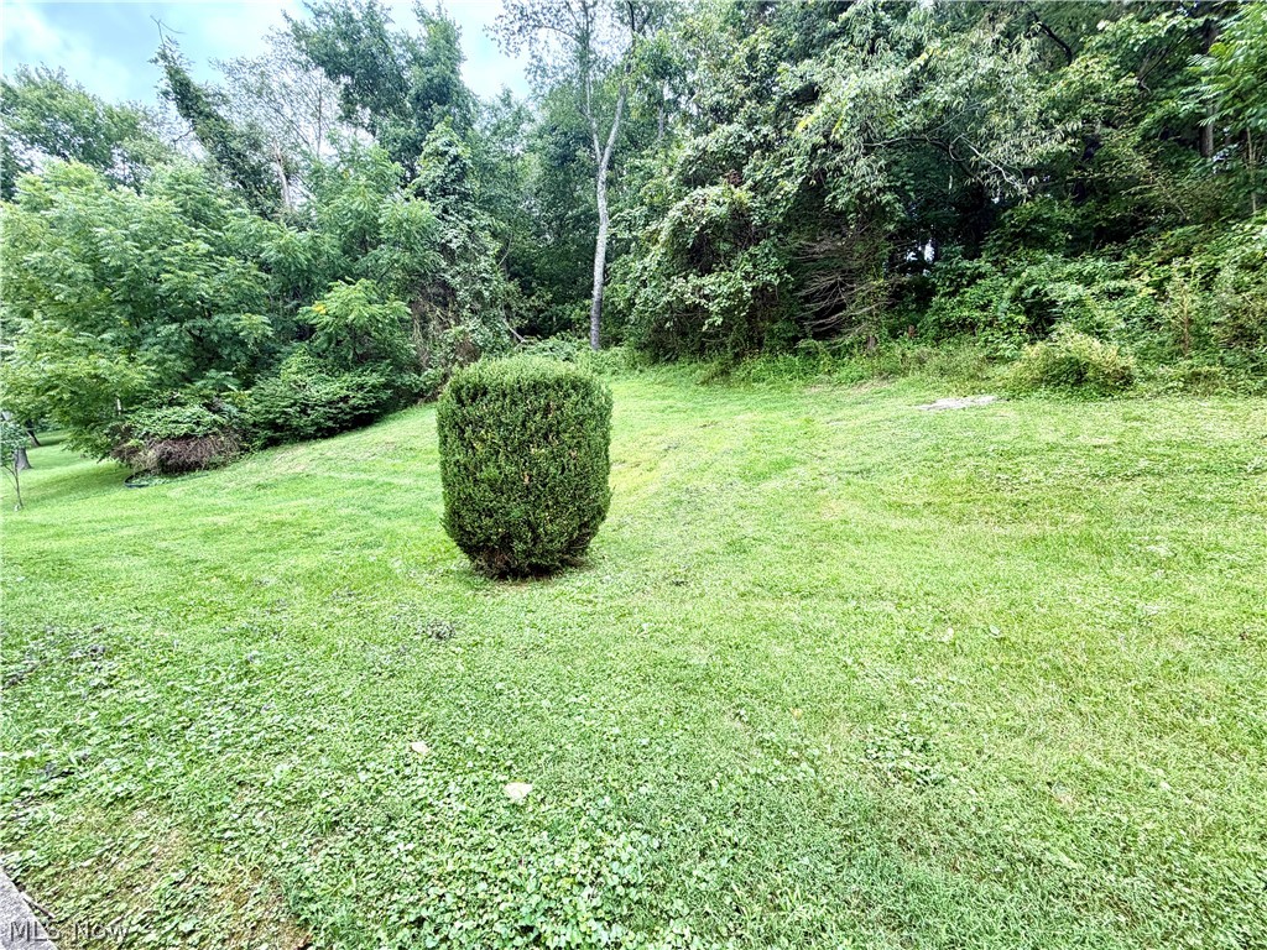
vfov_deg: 85.7
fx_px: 512
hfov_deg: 102.1
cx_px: 634
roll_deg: -1.4
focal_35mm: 14
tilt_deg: -2.6
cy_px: 475
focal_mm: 2.22
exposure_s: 1/228
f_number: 2.2
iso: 50
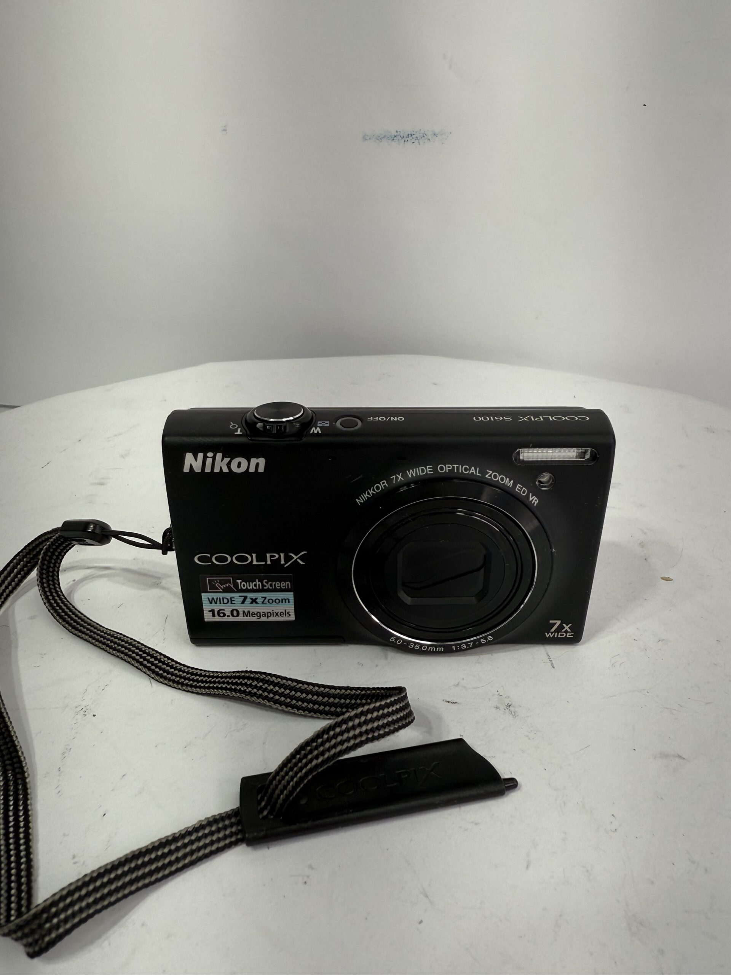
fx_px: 676
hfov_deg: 56.8
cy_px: 488
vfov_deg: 71.6
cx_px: 366
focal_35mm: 24
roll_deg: -0.2
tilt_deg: -26.9
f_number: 2.2
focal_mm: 2.22
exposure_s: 1/262
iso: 40
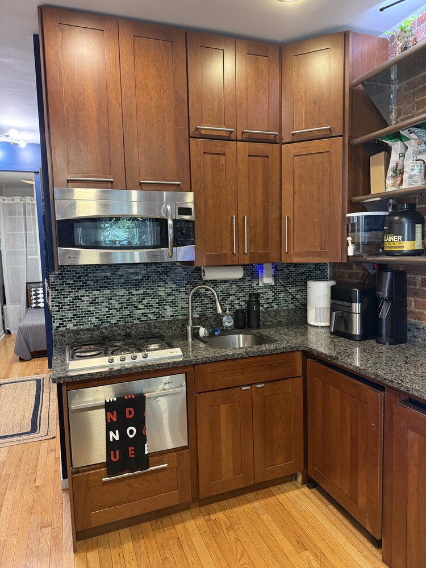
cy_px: 284
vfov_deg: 71.6
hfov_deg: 56.8
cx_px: 213
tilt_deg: -5.5
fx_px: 394
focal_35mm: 24
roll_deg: +0.9
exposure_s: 1/60
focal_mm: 6.76
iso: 500
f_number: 1.78
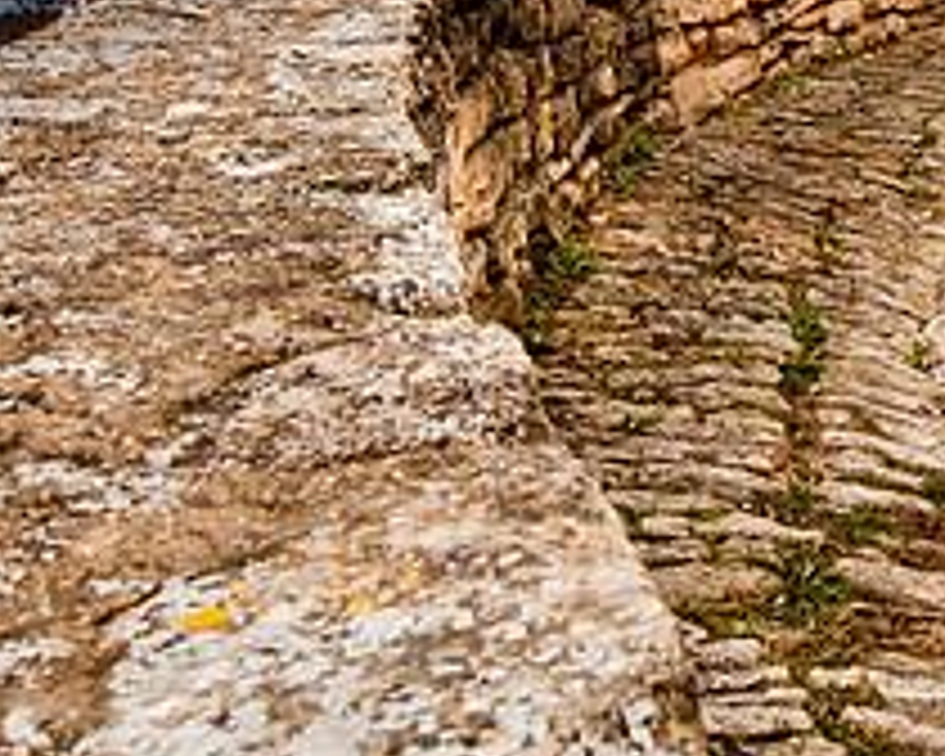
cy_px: -65
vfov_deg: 20.8
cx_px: 932
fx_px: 1958
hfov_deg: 25.8
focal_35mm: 70
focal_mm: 18
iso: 200
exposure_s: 1/250
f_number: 8
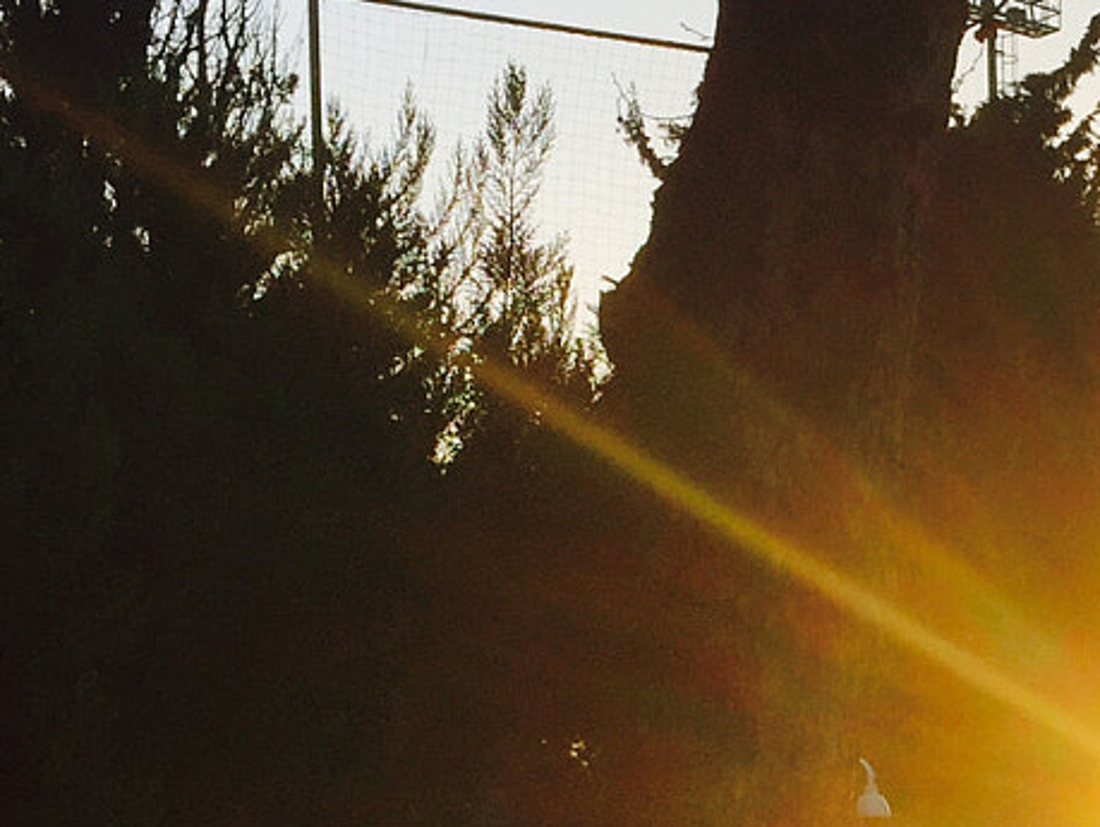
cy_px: 1069
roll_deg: +0.5
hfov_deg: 18.7
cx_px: 1210
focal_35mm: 101
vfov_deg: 14.1
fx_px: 3212
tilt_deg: -0.9
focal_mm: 4.15
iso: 32
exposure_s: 1/824
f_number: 2.2
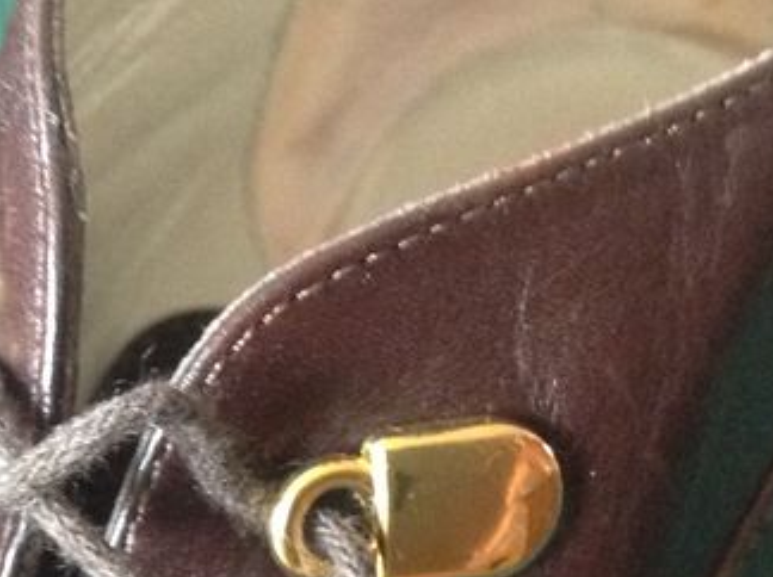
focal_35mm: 108
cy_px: 504
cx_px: -31
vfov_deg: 13.6
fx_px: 2408
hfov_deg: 17.7
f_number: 2.4
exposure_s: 1/15
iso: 500
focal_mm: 4.28
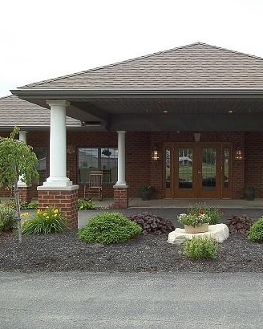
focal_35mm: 48
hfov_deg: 31.1
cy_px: 162
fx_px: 467
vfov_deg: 38.8
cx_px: 184
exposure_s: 1/500
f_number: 3.1
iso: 64
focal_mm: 6.5
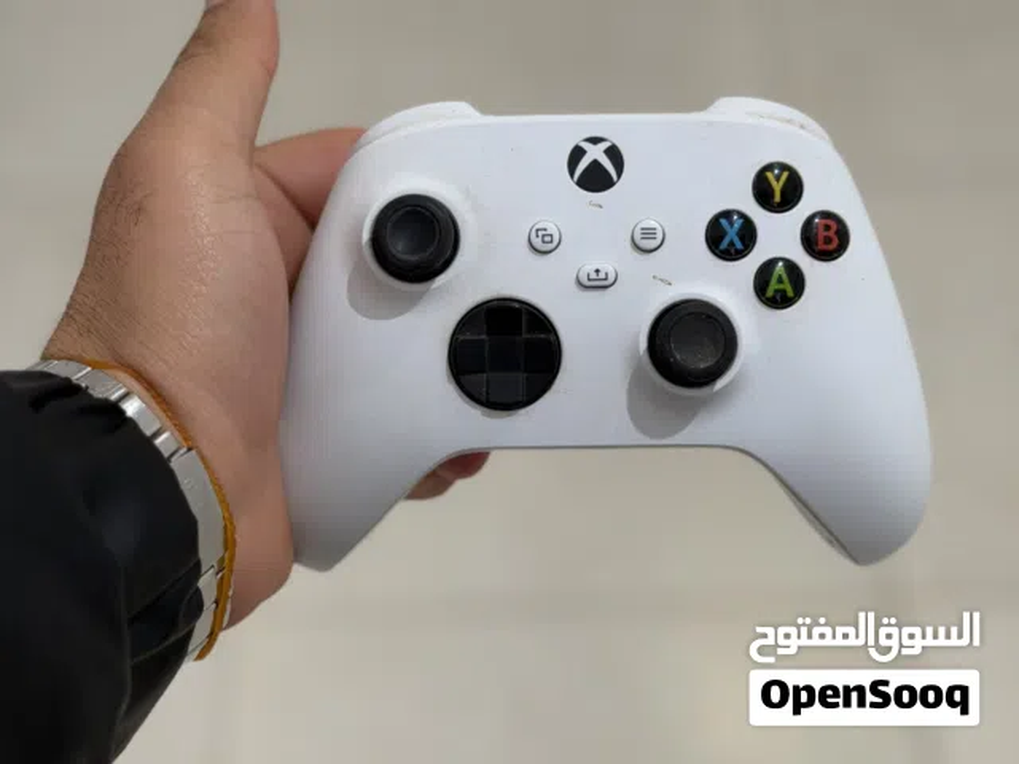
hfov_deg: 39.7
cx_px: 510
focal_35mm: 48
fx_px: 1413
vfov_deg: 30.3
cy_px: 382
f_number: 1.78
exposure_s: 1/100
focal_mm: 6.76
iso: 50
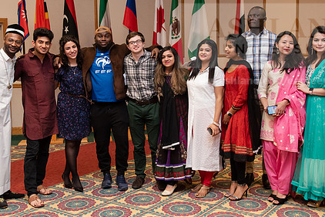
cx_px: 155
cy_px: 97
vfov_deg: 30.5
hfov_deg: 44.5
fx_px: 397
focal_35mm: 44
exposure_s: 1/200
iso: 2500
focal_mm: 32
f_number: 5.6
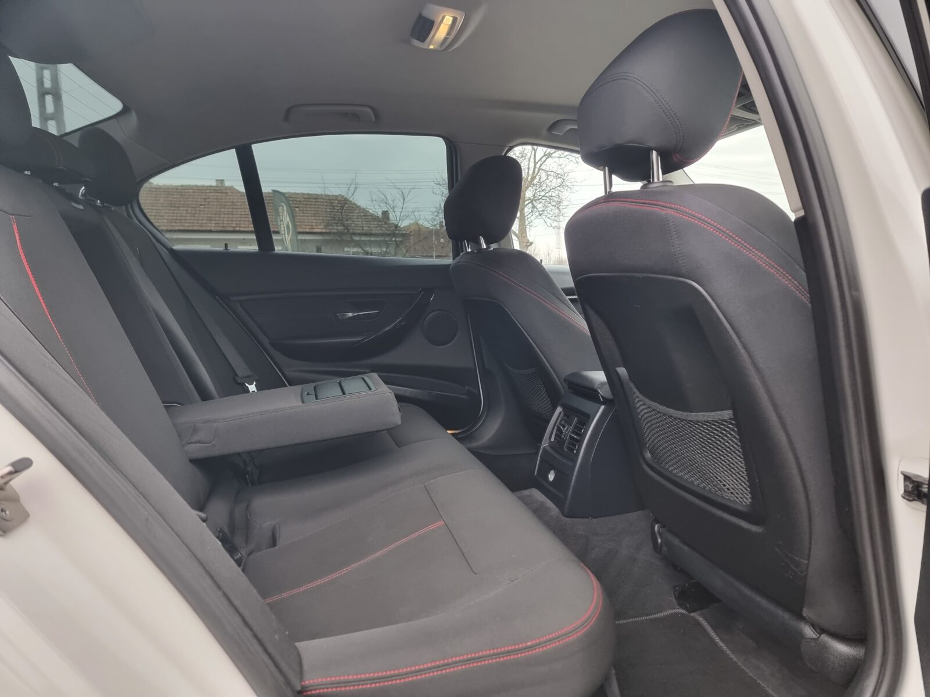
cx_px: 465
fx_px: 645
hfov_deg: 71.6
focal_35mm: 24
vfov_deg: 56.8
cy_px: 348
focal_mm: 6.7
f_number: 1.8
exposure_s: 1/100
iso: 250
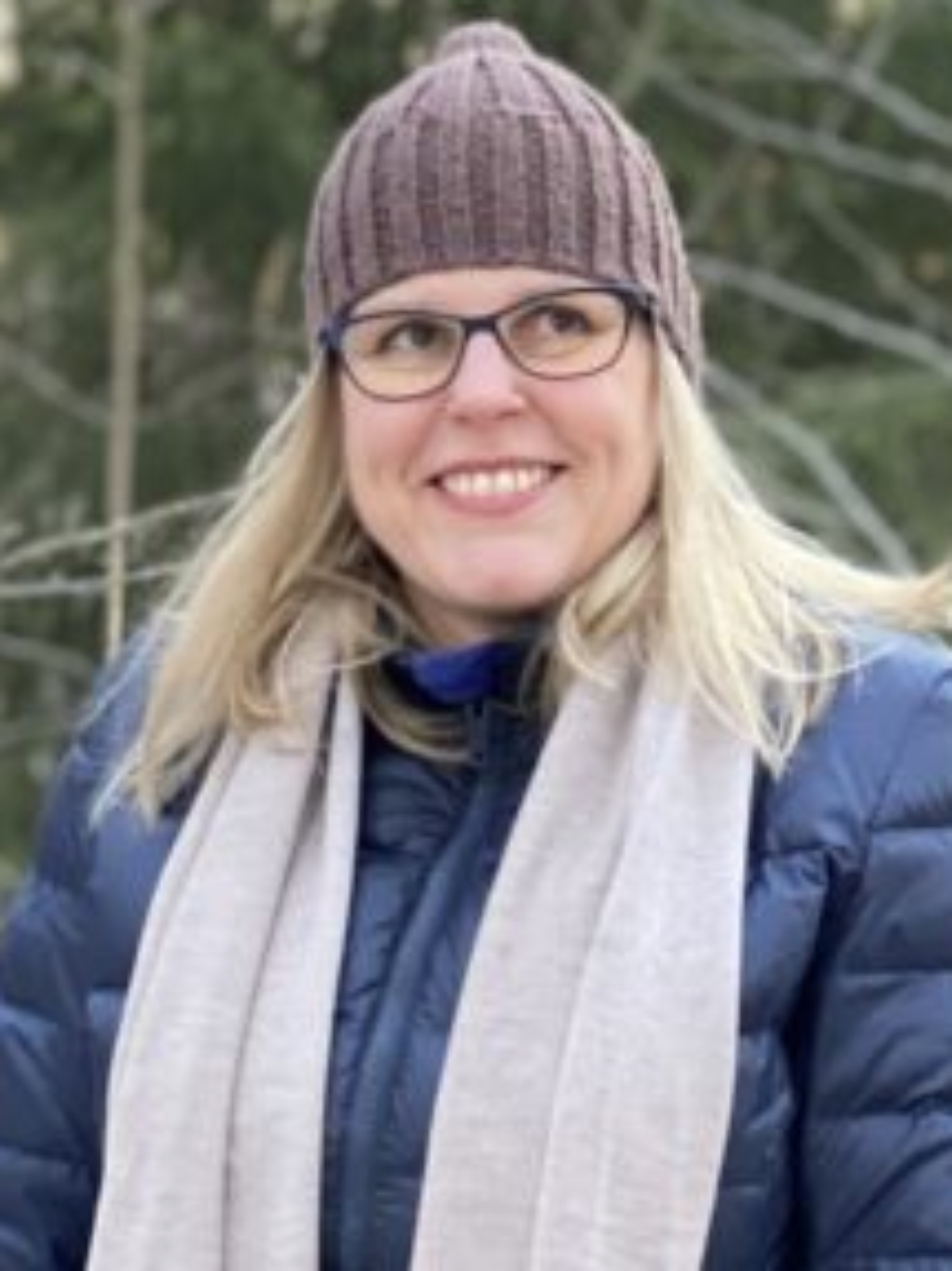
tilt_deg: -5.3
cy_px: 704
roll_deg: -1.0
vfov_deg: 13.6
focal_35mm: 145
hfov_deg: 10.2
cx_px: 925
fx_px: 5321
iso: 200
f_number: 2
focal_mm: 6
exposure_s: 1/122
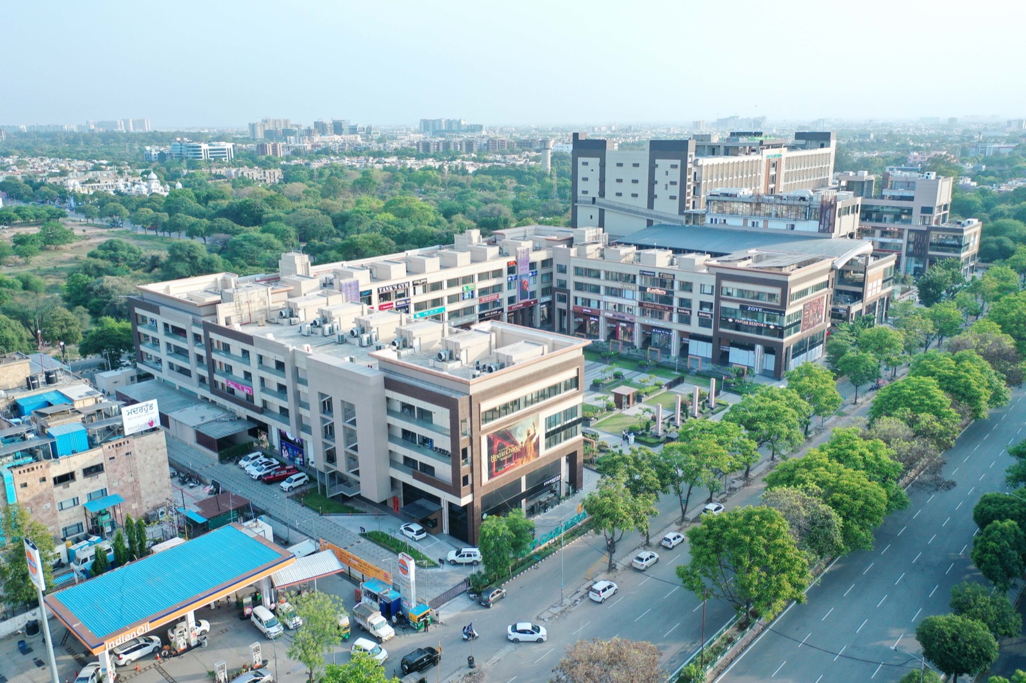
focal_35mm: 28
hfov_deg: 65.5
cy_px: 342
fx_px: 798
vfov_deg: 46.4
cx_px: 513
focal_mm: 10.26
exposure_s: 1/500
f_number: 3.2
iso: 100
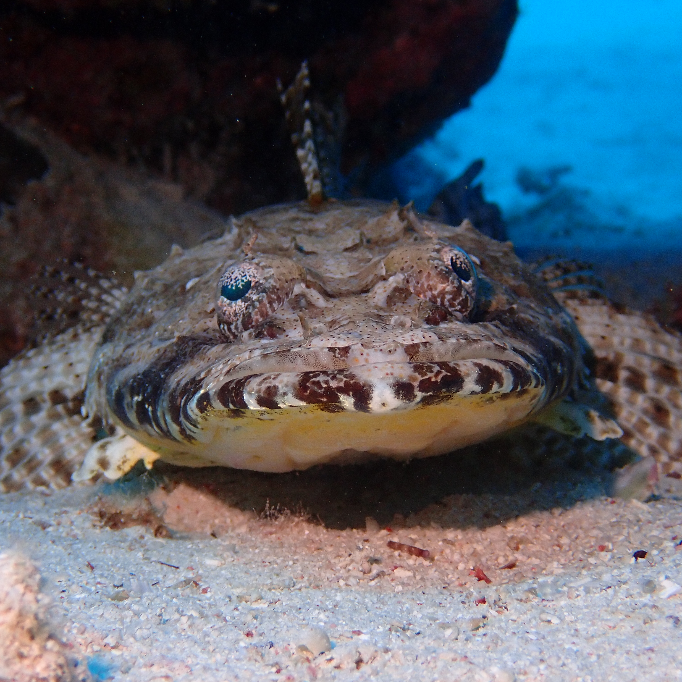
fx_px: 1872
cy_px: 341
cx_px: 325
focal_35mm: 84
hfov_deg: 20.6
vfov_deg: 20.6
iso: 200
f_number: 5.6
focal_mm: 12.73
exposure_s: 1/200
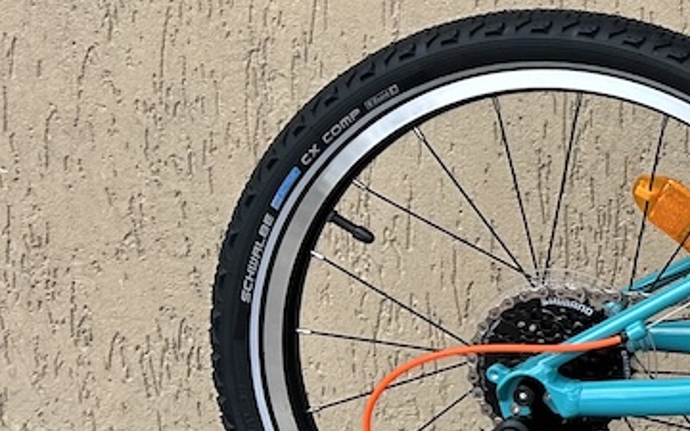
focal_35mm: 98
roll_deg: -0.8
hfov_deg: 17.6
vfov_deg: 13.3
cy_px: 125
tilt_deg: -12.7
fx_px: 1843
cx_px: 1204
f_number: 1.5
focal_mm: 5.7
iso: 50
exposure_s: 1/1344
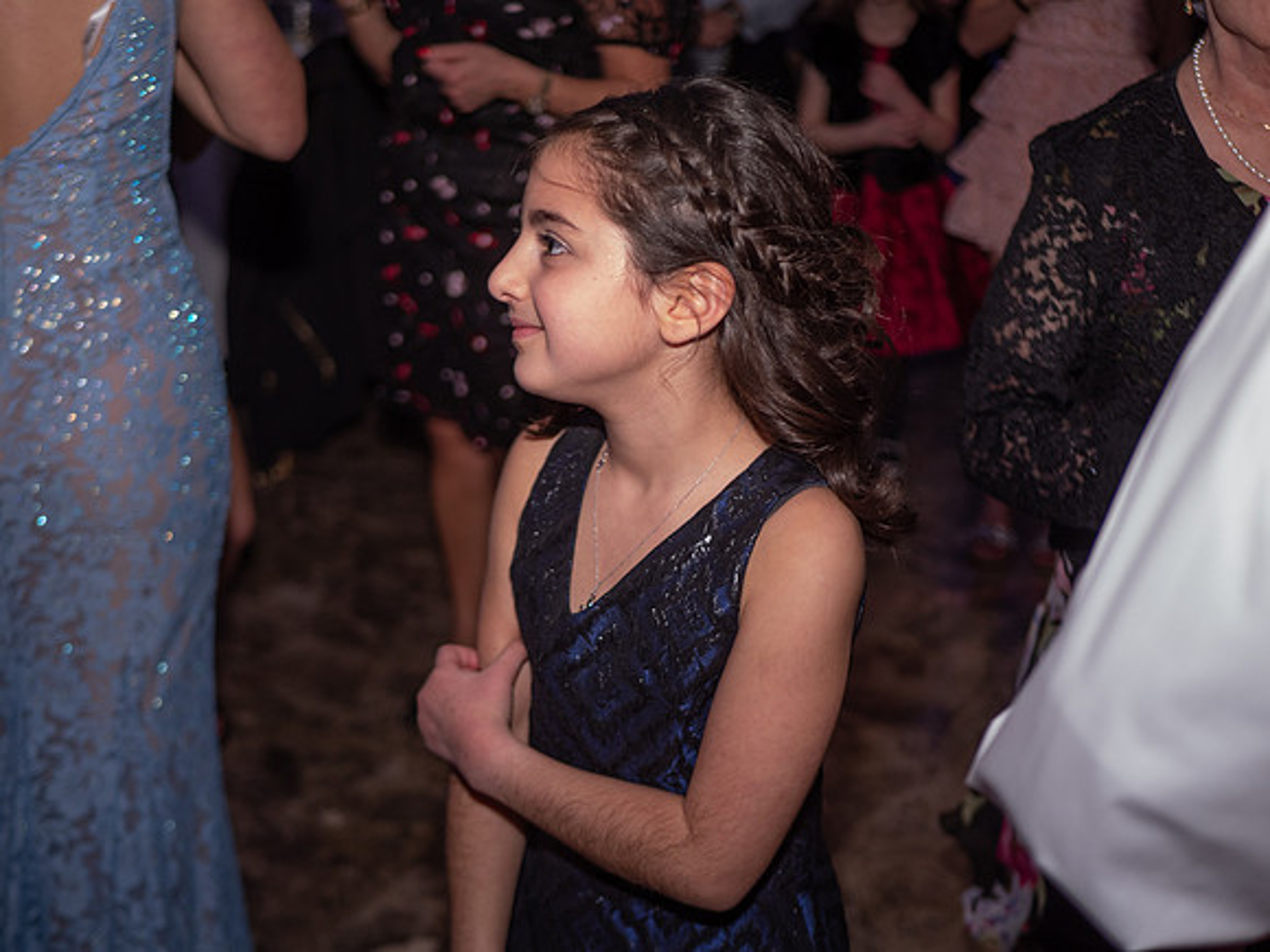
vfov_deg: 29.1
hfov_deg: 38.2
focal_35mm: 50
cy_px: 476
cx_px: 635
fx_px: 1834
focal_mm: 25
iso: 500
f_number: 1.7
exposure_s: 1/160
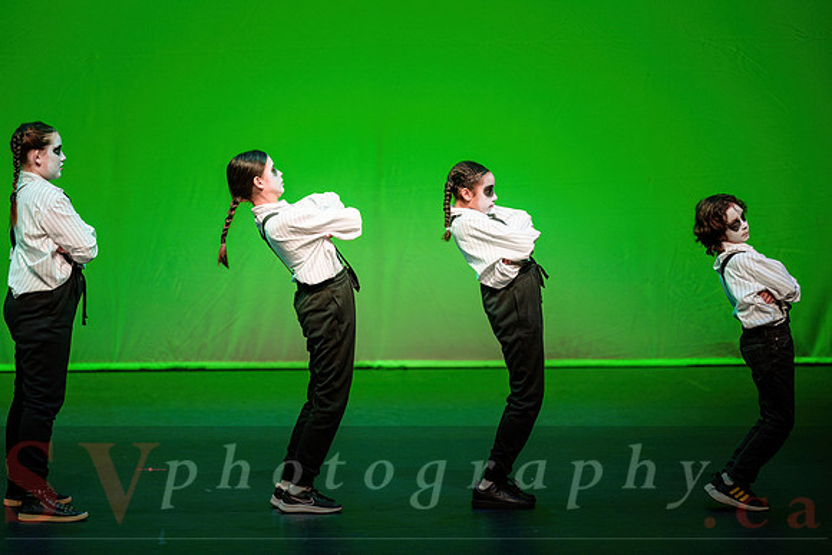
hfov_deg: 11.7
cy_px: 278
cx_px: 416
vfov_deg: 7.9
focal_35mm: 175
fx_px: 4045
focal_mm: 175
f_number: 3.2
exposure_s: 1/200
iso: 1250
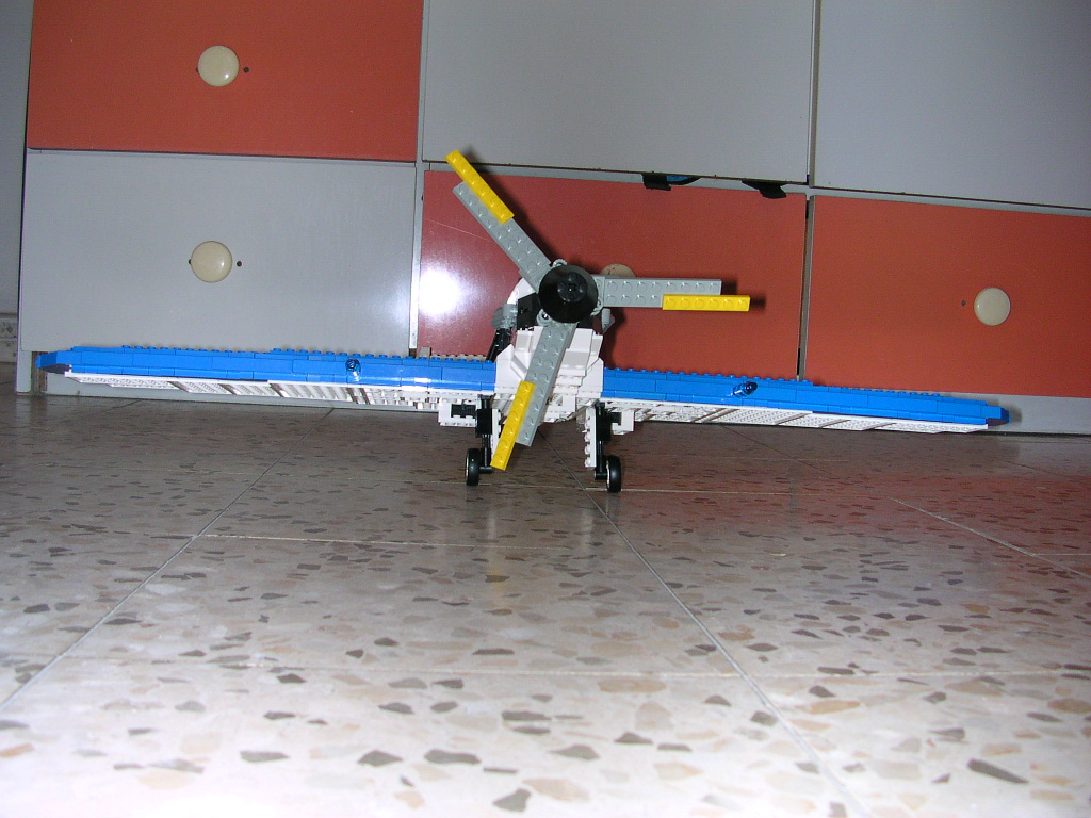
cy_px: 409
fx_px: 1166
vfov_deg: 38.7
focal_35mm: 37
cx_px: 546
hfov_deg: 50.1
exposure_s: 1/60
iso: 100
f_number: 2.7
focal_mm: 5.6
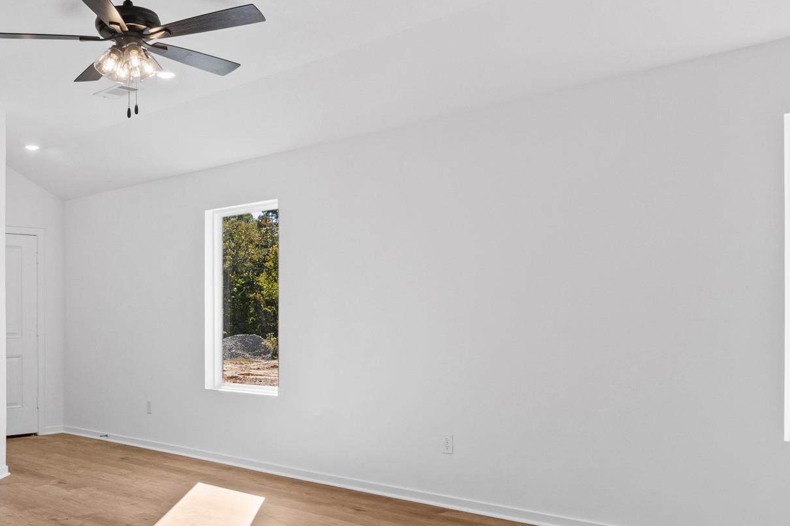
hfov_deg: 51.1
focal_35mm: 37
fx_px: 812
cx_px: 273
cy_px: 323
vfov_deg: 35.8
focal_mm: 12
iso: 250
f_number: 9
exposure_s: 1/15
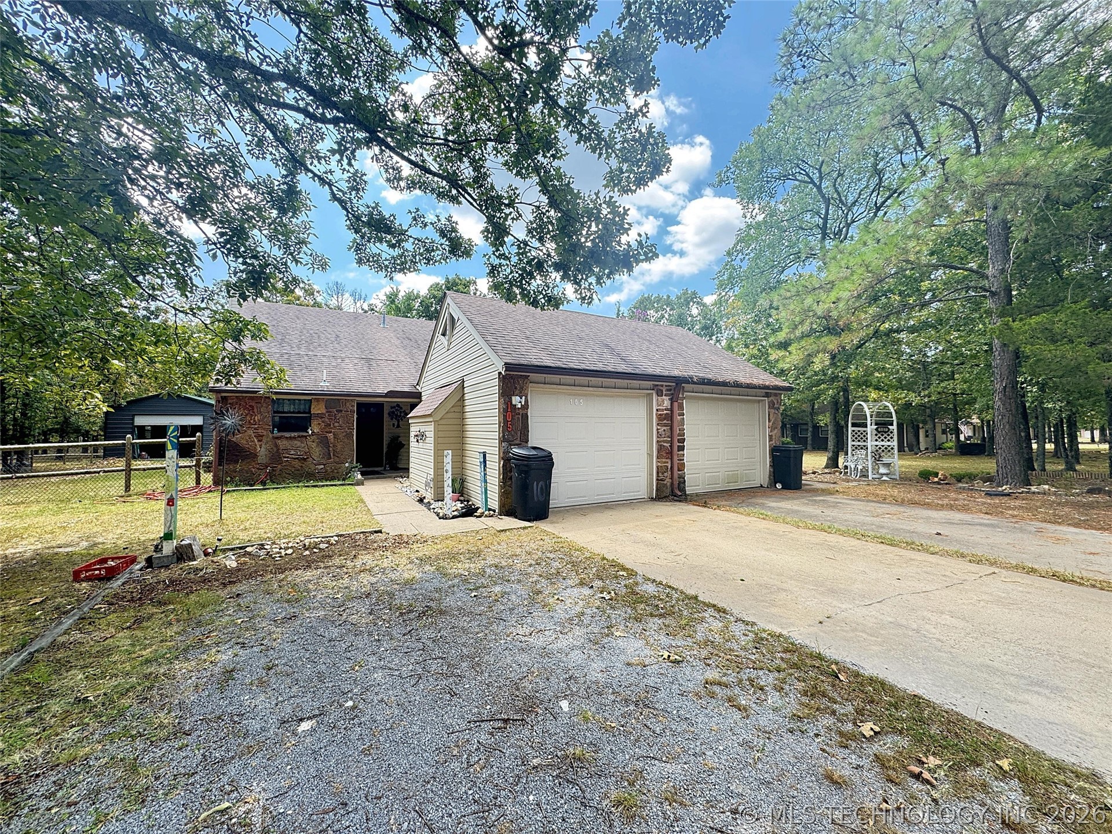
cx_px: 556
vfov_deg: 85.7
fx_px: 450
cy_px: 417
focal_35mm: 14
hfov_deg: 102.1
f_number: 2.2
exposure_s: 1/161
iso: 40
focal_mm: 2.2
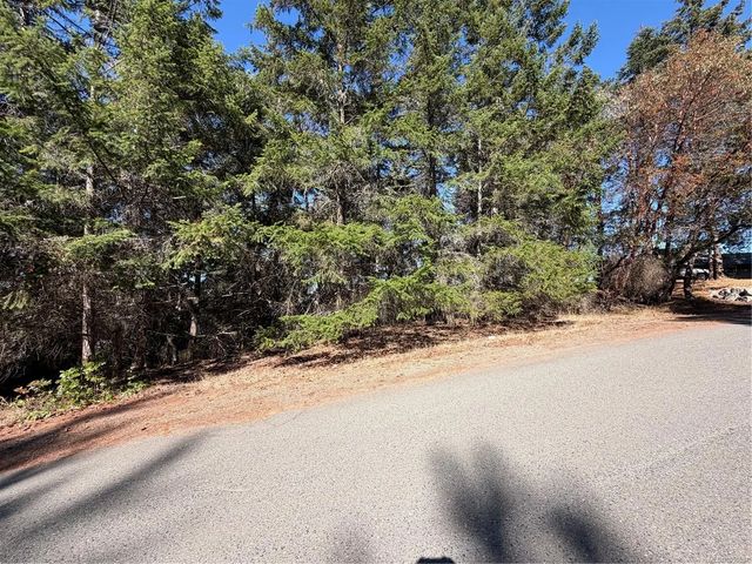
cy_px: 282
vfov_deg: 85.7
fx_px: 304
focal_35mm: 14
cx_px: 376
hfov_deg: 102.1
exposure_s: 1/760
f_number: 2.2
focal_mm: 2.22
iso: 40
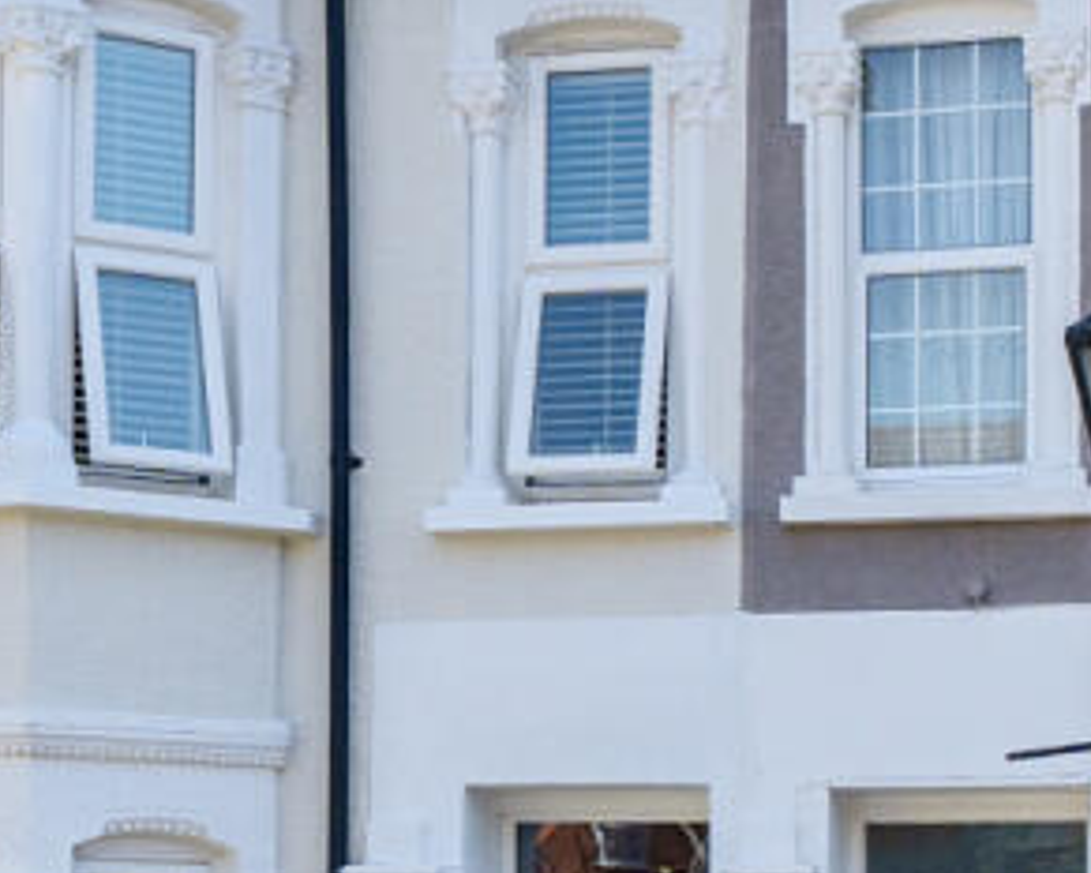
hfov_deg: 21.1
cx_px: 165
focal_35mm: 89
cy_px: 495
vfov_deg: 17.3
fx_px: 2875
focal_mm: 18
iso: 400
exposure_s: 1/1000
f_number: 8
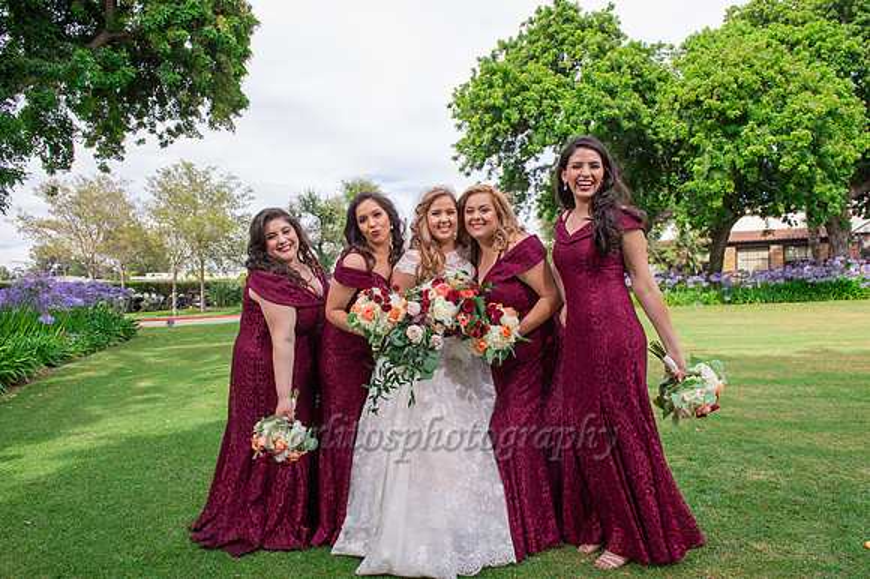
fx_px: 580
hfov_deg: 73.8
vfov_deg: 53.1
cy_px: 290
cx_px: 435
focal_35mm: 24
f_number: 7.1
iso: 400
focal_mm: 24
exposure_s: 1/250
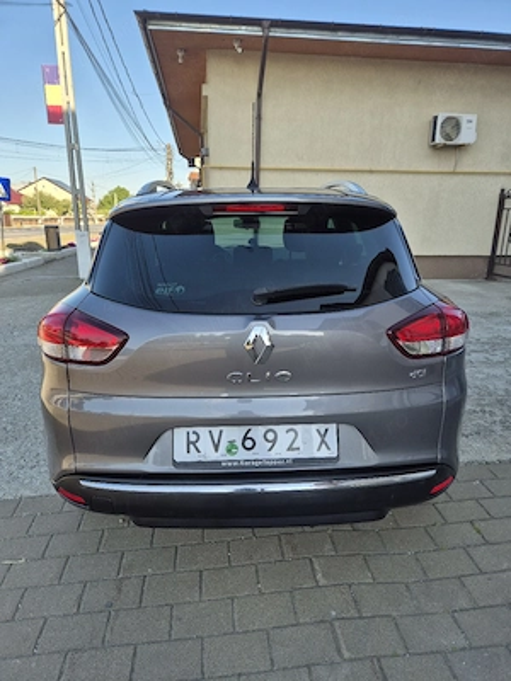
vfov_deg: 73.9
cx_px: 256
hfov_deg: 58.9
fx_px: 453
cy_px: 340
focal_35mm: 23
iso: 25
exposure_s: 1/667
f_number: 1.8
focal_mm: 5.4
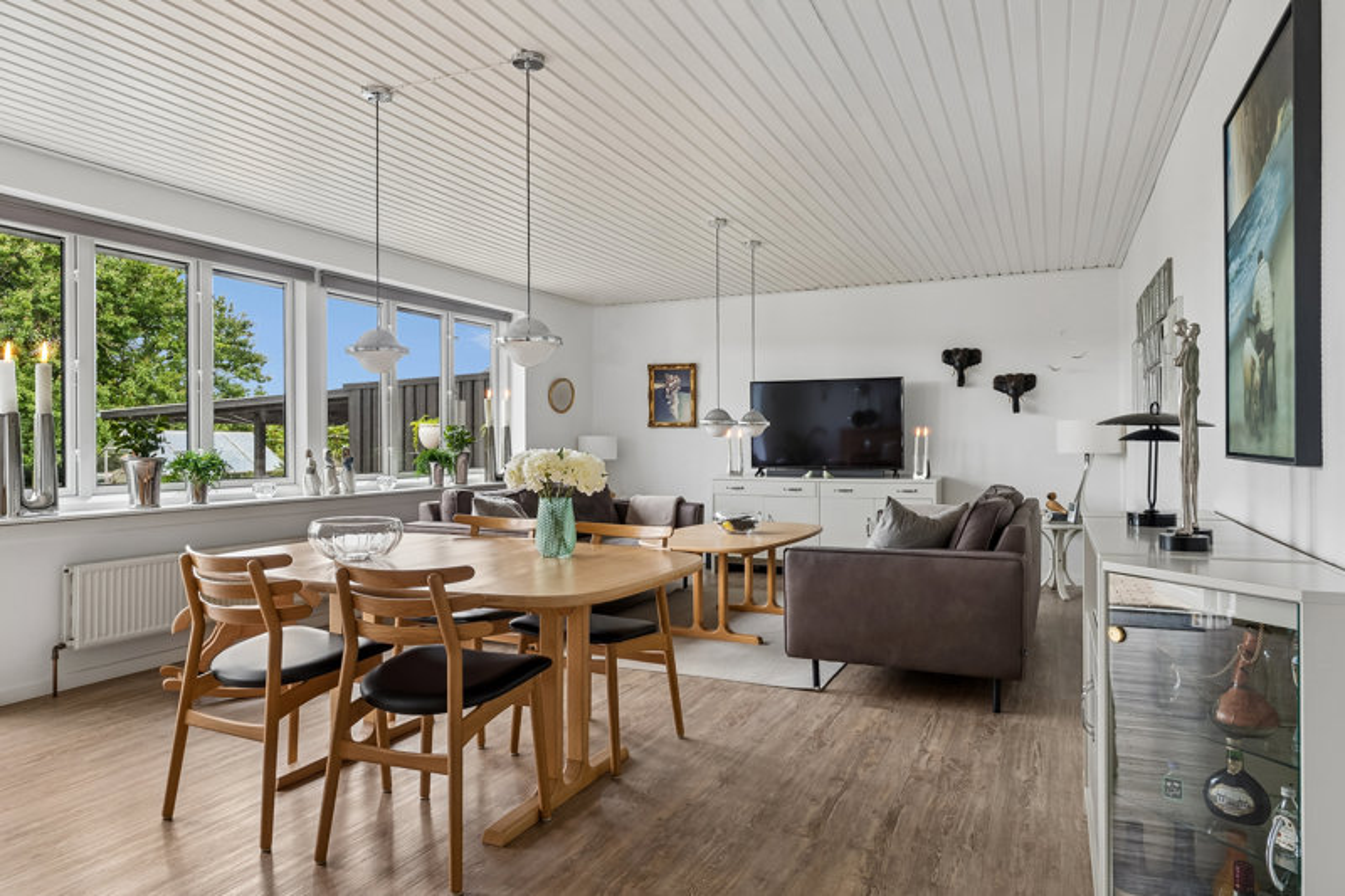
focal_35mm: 24
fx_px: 896
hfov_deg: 73.8
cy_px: 448
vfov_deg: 53.1
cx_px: 672
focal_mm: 16
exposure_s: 1/6
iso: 100
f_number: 8
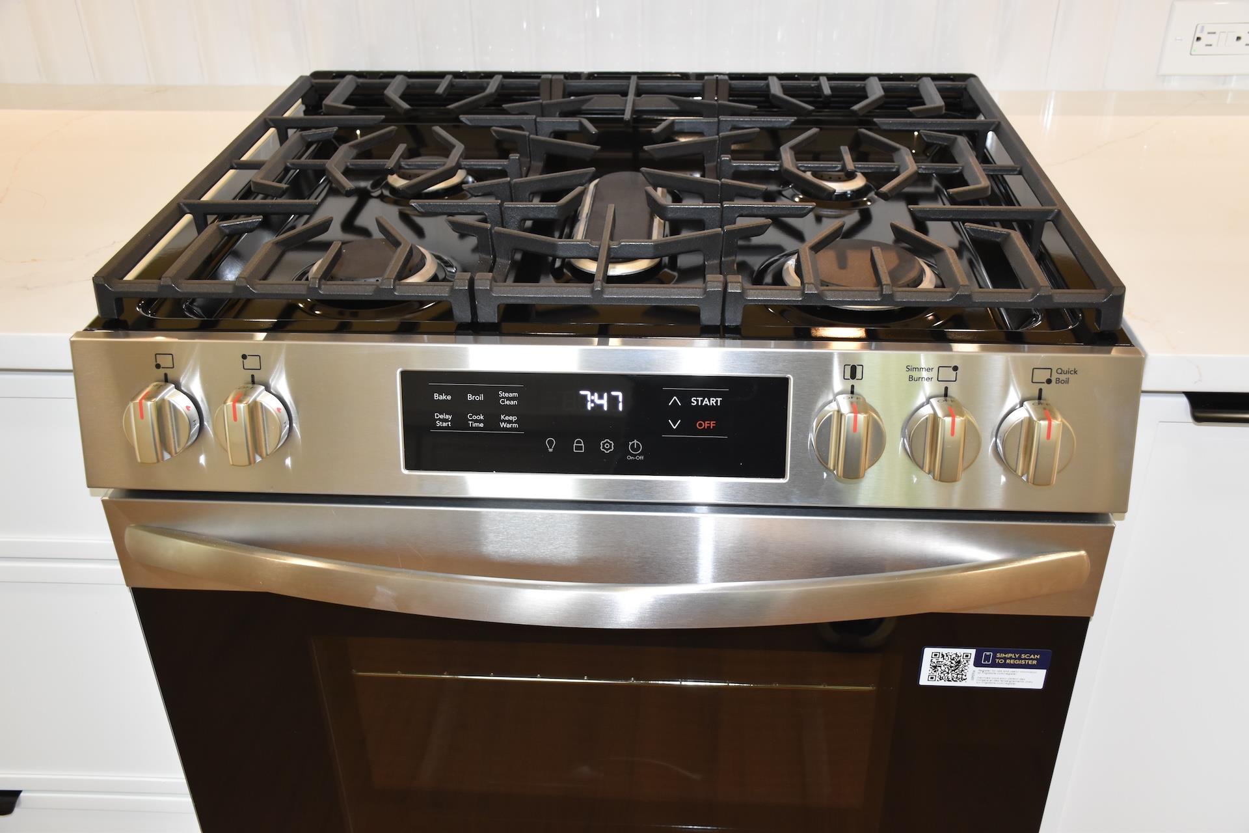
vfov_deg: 36.9
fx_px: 1249
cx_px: 624
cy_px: 416
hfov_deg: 53.1
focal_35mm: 36
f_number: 5
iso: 800
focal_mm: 24
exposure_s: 1/100
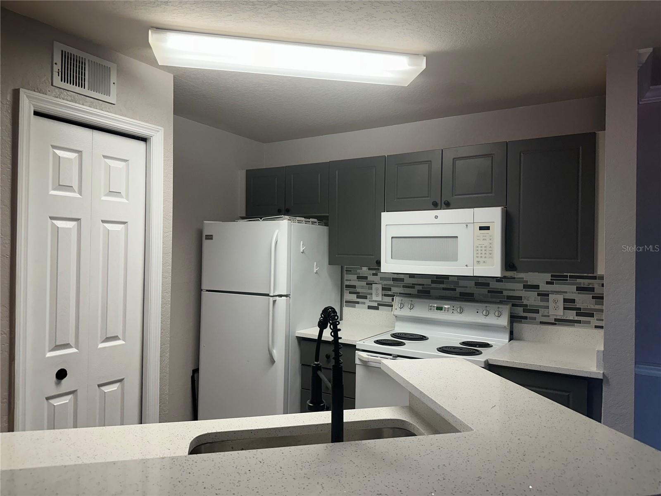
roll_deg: -1.2
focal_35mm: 24
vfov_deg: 56.8
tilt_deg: +0.1
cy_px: 248
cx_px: 330
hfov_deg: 71.6
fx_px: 458
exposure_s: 1/120
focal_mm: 6.86
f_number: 1.78
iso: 100
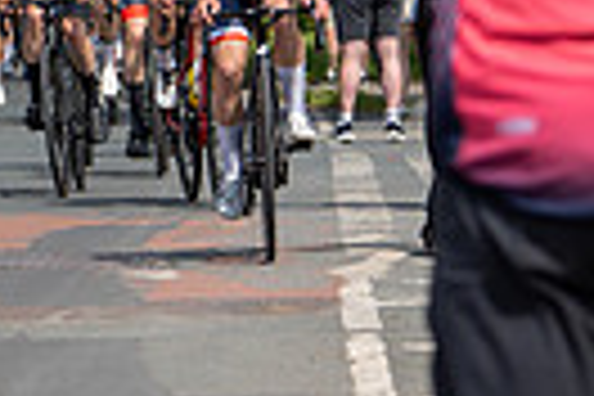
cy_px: -9
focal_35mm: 428
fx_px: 7061
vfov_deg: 3.2
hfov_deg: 4.8
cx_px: 74
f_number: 3.5
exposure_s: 1/1250
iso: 100
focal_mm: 84
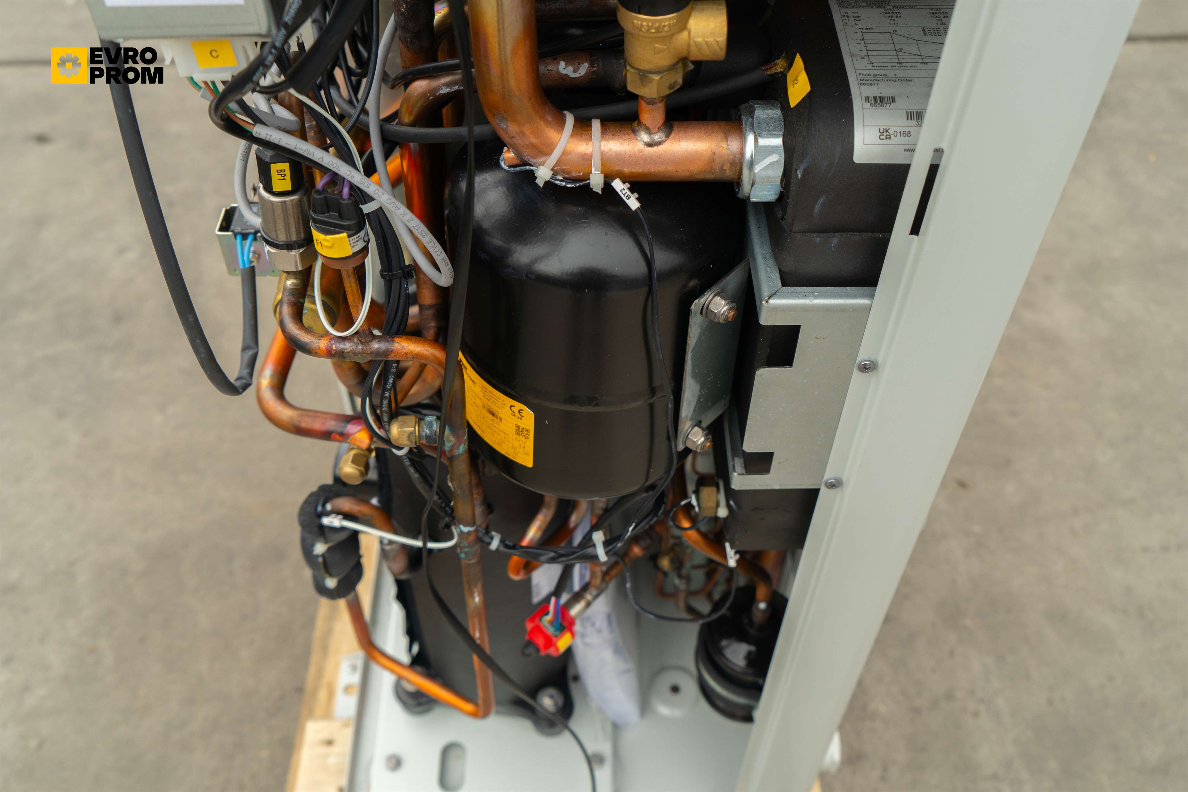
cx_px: 594
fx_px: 1089
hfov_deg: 57.2
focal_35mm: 33
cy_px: 396
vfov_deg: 40.0
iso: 250
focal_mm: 33
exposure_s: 1/125
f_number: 6.3
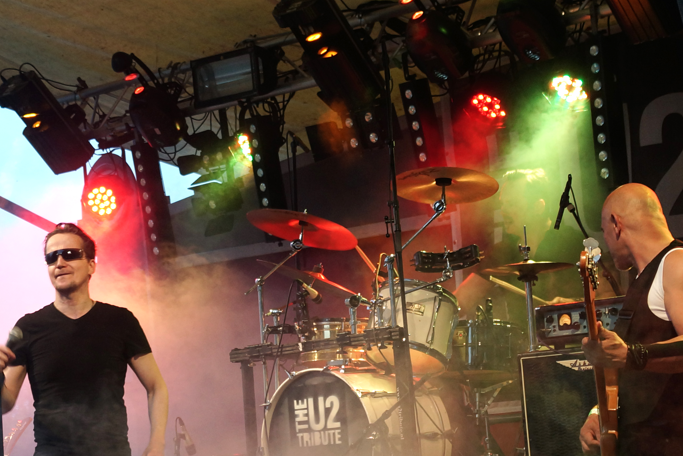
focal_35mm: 69
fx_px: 1309
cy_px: 413
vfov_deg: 19.4
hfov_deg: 29.0
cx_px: 228
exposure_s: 1/60
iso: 200
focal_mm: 24
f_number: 2.8
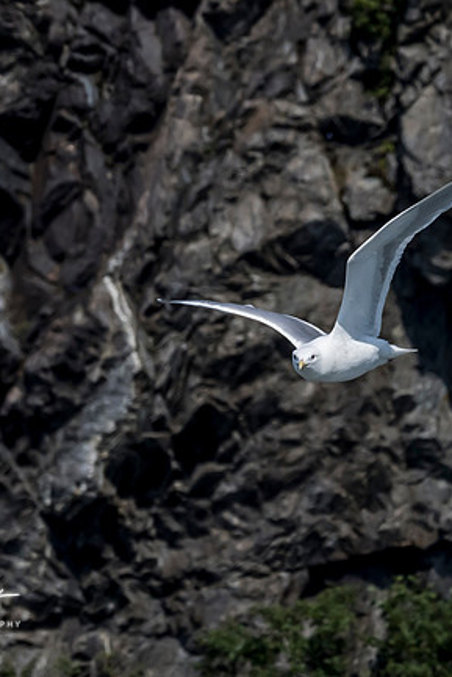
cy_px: 159
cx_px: 369
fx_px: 24086
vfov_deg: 1.6
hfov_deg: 1.1
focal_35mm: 1280
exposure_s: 1/1000
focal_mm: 300
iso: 400
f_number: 11
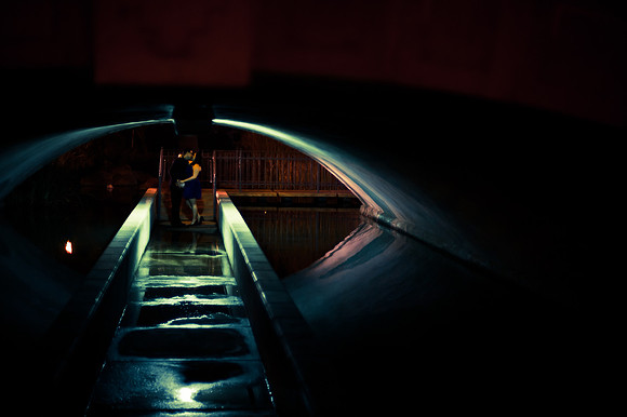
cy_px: 208
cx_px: 314
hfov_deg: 39.6
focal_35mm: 50
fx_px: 870
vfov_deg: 27.0
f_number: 1.4
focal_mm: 50
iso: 1600
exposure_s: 1/100
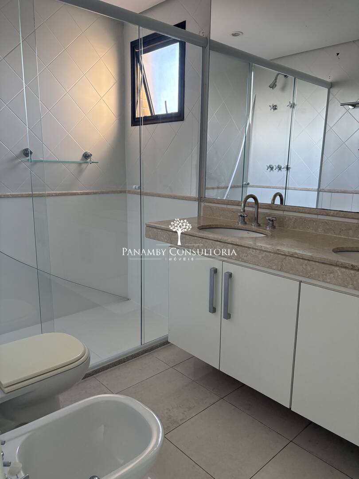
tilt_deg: -10.9
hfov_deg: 53.1
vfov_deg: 67.3
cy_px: 240
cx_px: 180
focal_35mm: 26
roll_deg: -1.0
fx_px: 360
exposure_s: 1/60
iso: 160
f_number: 1.6
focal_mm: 5.96
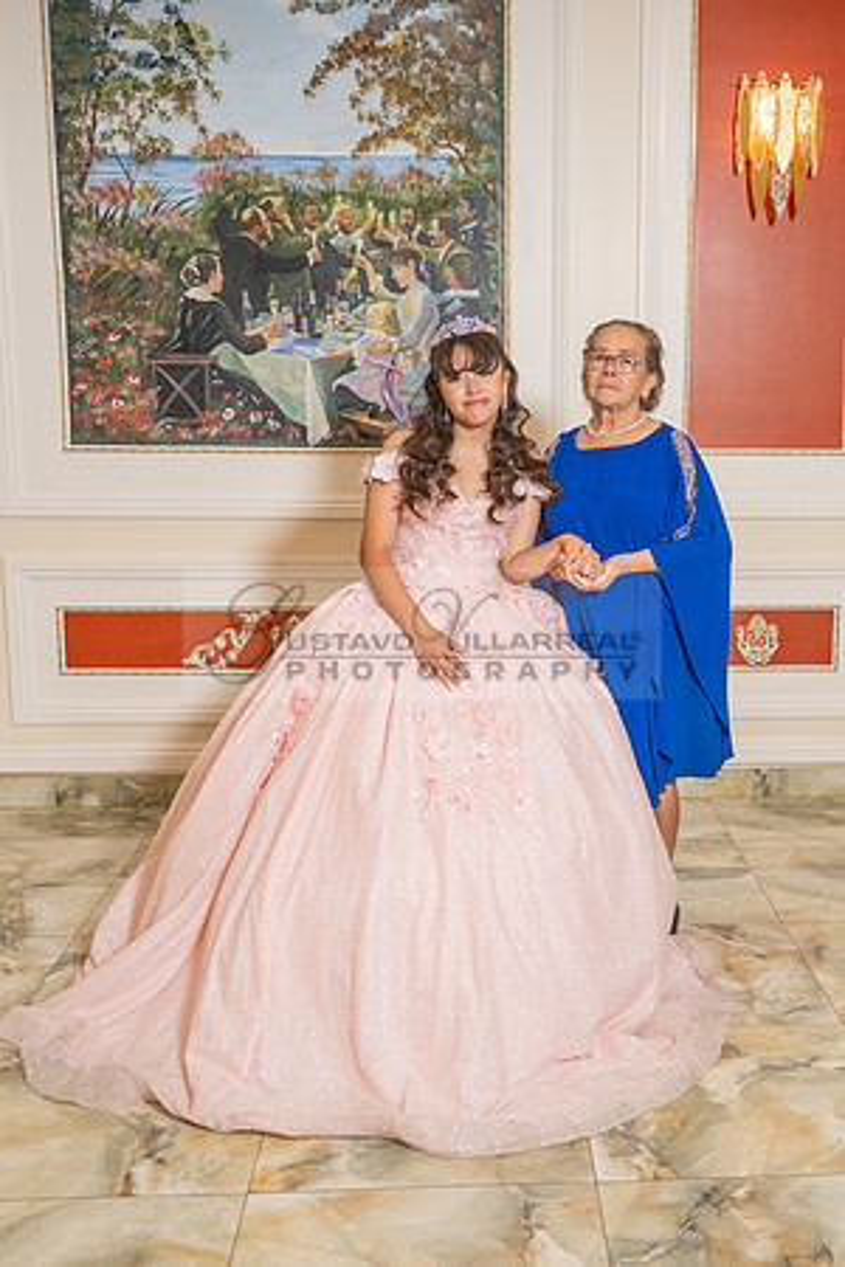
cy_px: 637
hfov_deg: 32.6
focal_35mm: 41
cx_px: 558
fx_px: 1433
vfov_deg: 47.7
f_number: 2.8
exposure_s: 1/200
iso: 320
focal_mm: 27
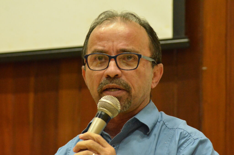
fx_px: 1022
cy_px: 78
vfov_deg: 8.7
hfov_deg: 13.1
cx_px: 117
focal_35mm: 158
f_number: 5.6
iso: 6400
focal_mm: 105
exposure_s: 1/30
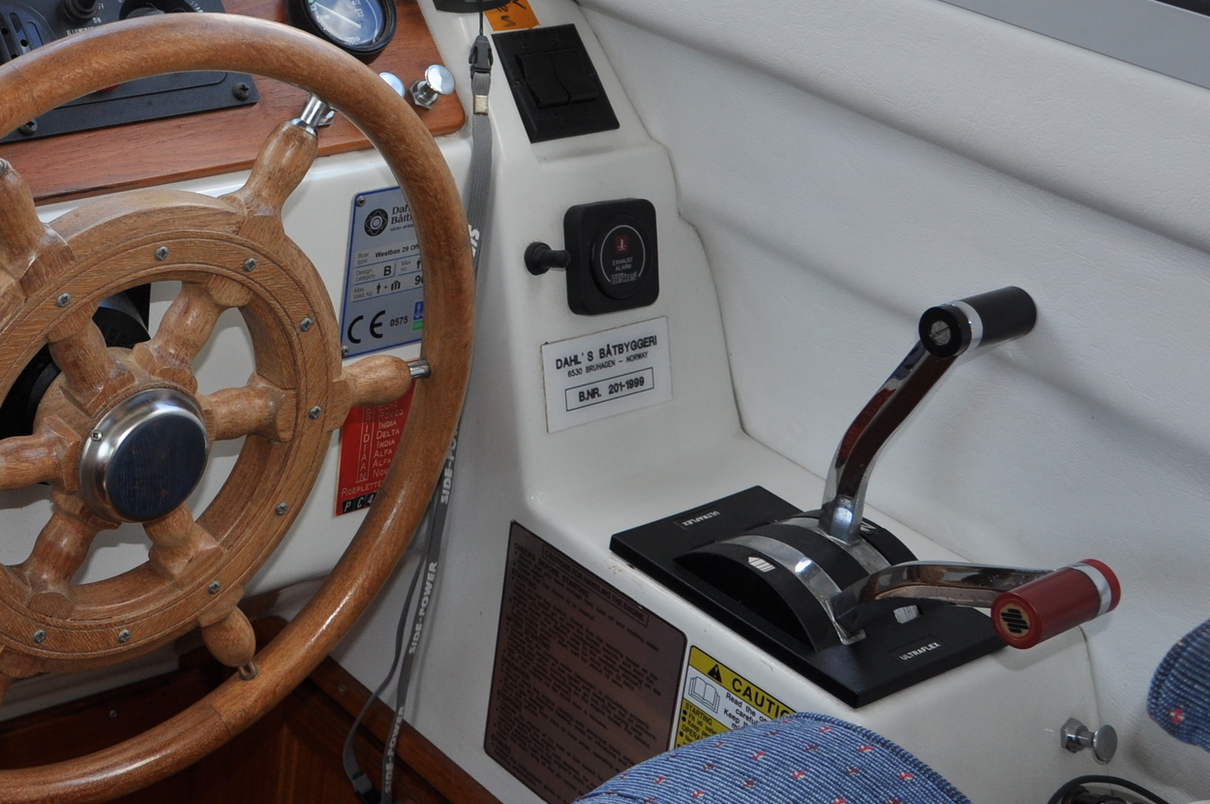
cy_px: 215
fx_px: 2215
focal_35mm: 66
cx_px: 113
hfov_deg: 29.3
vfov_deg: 20.4
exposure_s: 1/200
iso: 200
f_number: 5
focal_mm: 22
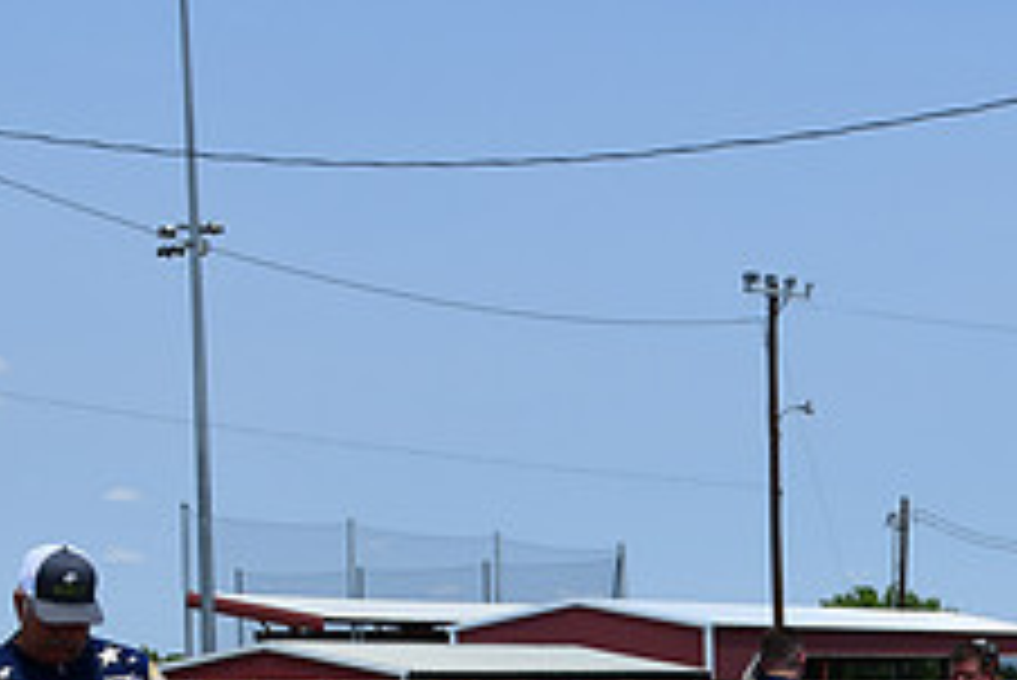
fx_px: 2827
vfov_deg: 13.4
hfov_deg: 19.6
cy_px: 795
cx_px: 1102
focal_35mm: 100
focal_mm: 26
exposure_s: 1/400
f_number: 10
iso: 100
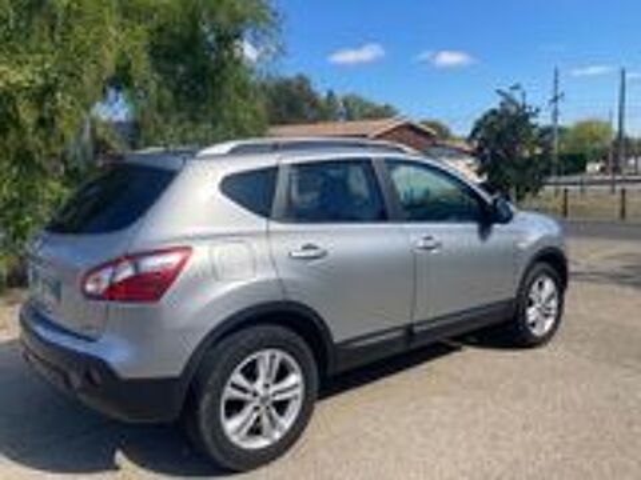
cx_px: 320
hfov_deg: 63.4
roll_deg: +3.0
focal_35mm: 28
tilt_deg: -7.5
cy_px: 240
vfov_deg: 49.7
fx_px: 518
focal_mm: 3.99
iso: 20
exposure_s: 1/1715
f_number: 1.8
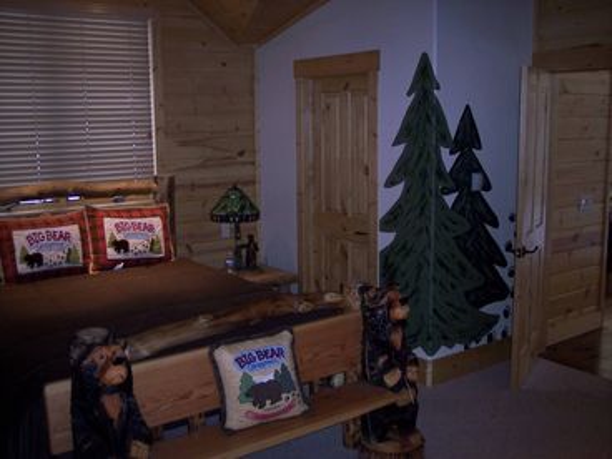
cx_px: 306
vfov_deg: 36.8
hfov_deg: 47.9
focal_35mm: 39
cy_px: 230
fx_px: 690
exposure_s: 1/60
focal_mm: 8
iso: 140
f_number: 2.8
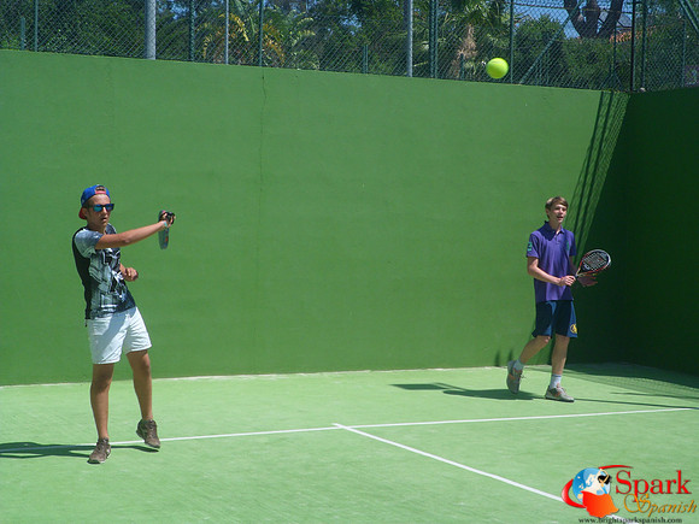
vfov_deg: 20.7
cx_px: 350
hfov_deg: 27.4
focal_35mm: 71
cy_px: 262
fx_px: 1434
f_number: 5.8
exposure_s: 1/500
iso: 80
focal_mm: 13.2
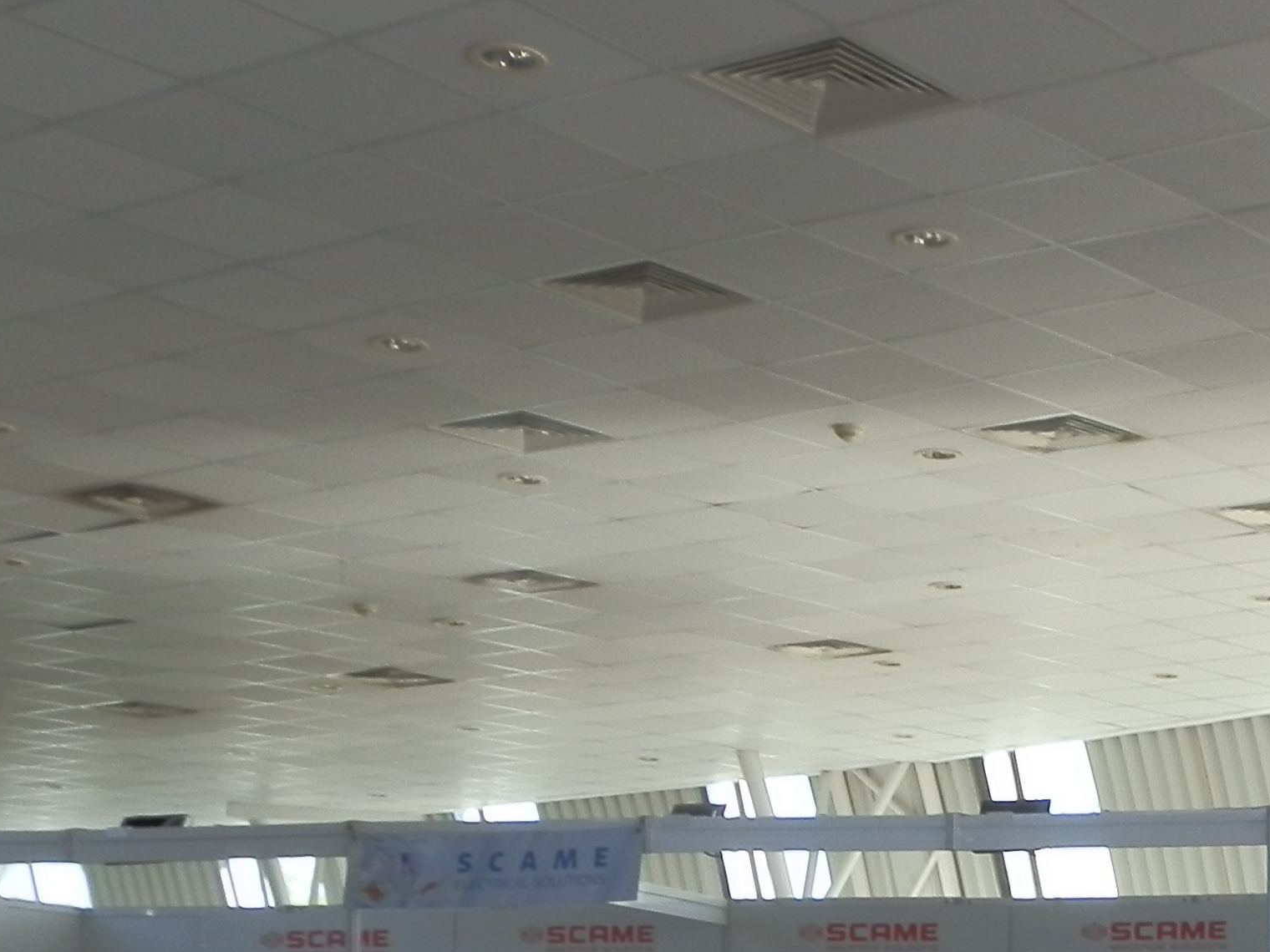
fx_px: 2898
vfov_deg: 17.6
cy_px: 1208
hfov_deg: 24.1
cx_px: 1126
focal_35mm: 79
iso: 64
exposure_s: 1/100
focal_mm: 5
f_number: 3.1
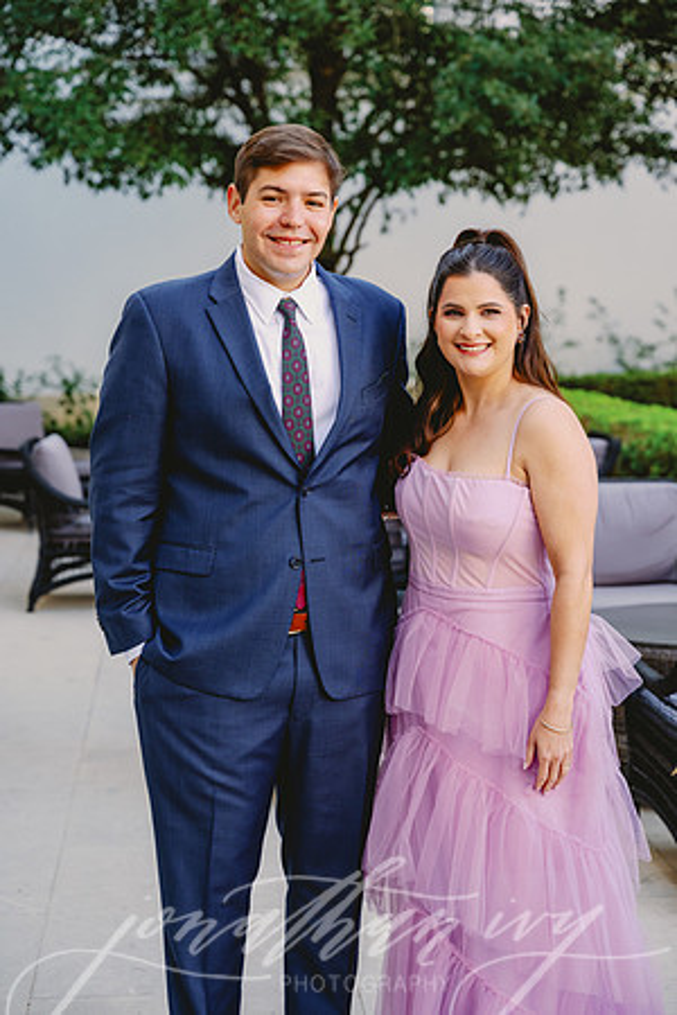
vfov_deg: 28.8
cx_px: 338
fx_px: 1974
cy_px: 508
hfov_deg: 19.5
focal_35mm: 70
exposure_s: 1/400
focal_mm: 70
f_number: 4
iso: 500
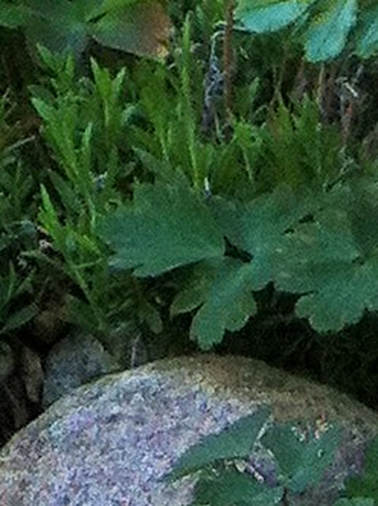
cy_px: -1171
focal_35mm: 273
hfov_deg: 5.3
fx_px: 3985
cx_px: -416
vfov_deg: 6.4
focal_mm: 3.85
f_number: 2.8
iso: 80
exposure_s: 1/60
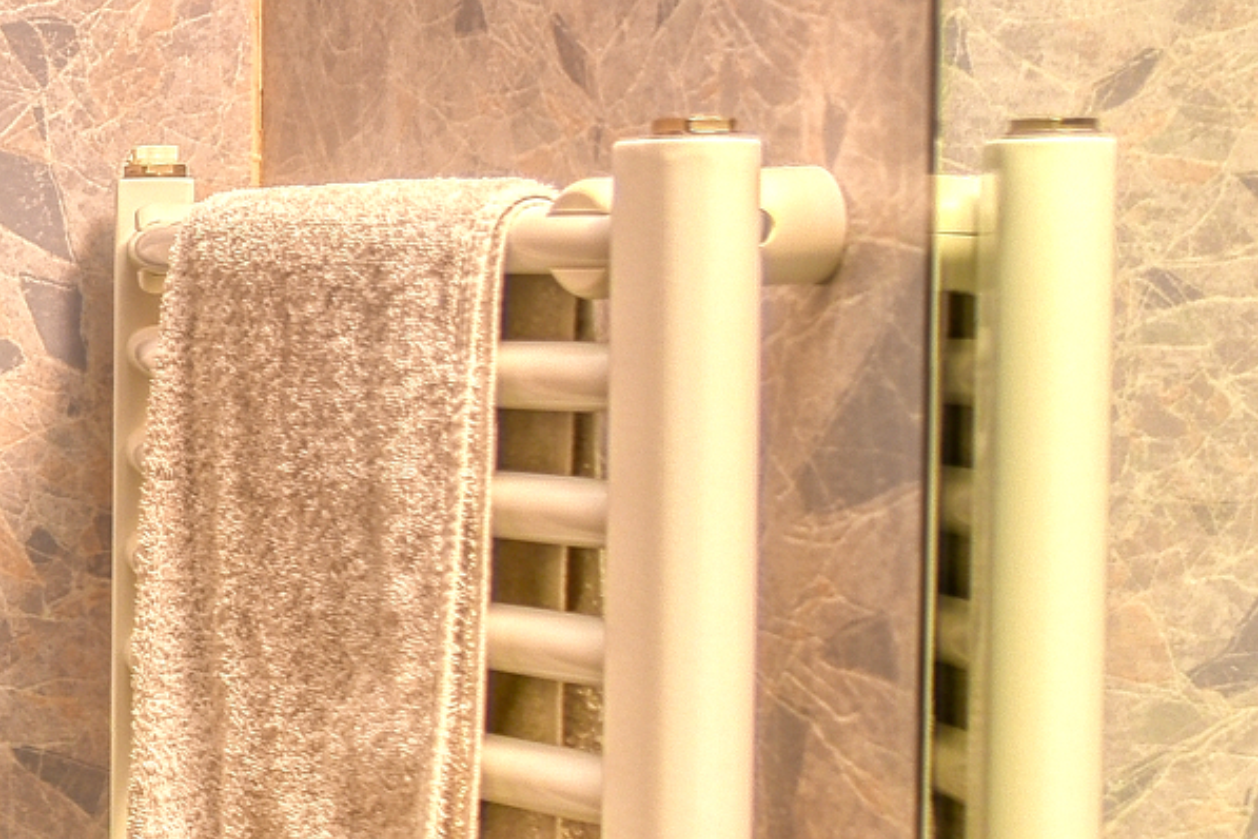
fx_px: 3599
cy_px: 412
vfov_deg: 13.3
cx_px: -1047
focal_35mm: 103
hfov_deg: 16.4
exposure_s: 1/13
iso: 250
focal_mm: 24
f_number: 4
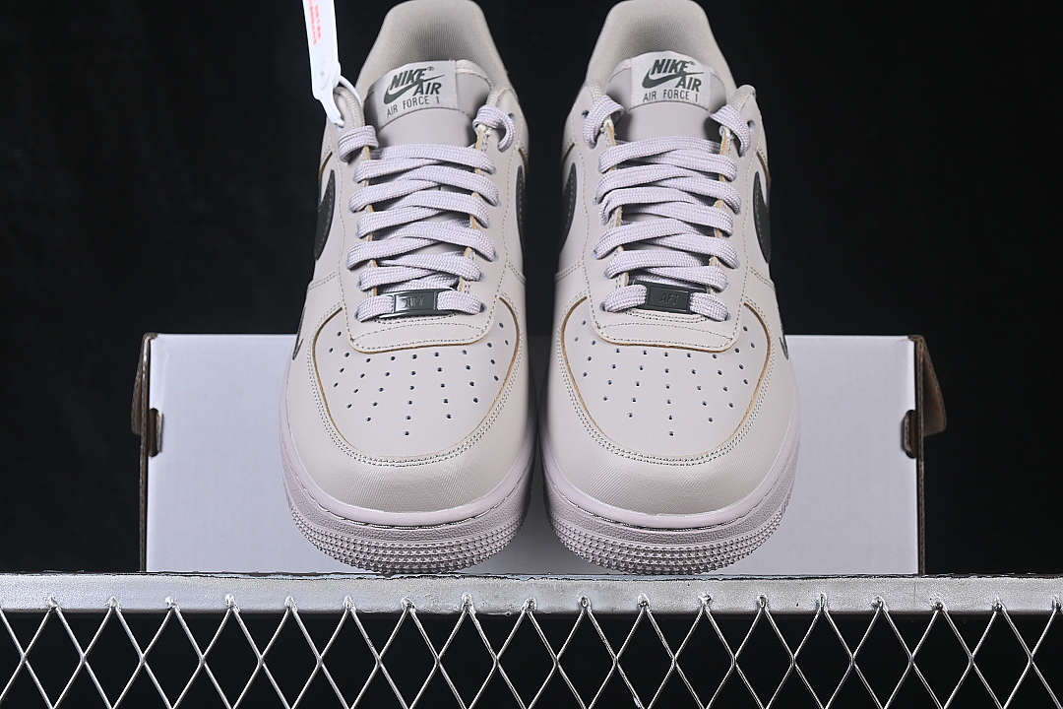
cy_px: 354
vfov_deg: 18.2
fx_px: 2214
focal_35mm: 75
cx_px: 532
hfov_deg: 27.0
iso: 160
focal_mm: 50
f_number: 7.1
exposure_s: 1/80
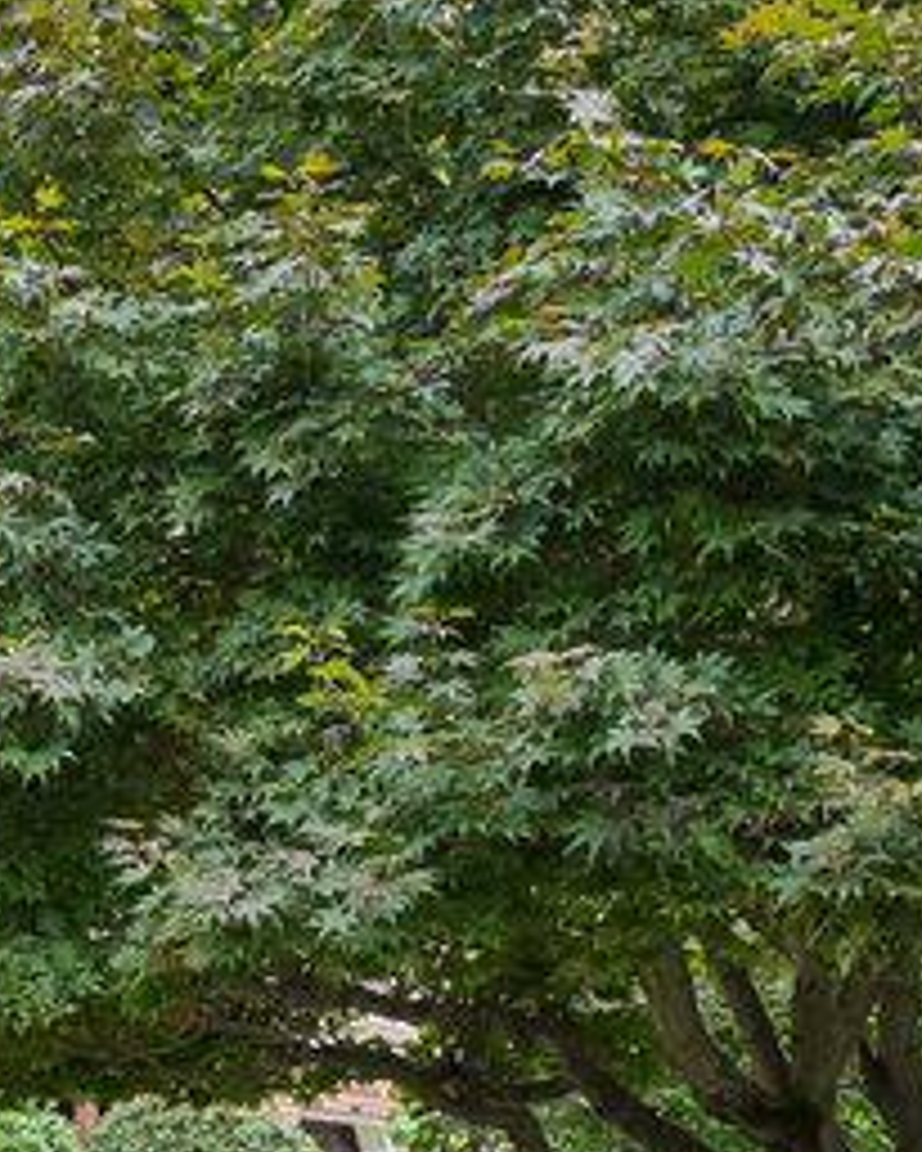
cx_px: -1579
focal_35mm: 105
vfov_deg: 17.4
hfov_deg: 11.1
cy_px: 1402
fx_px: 3579
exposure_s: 1/30
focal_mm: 14
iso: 100
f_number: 8
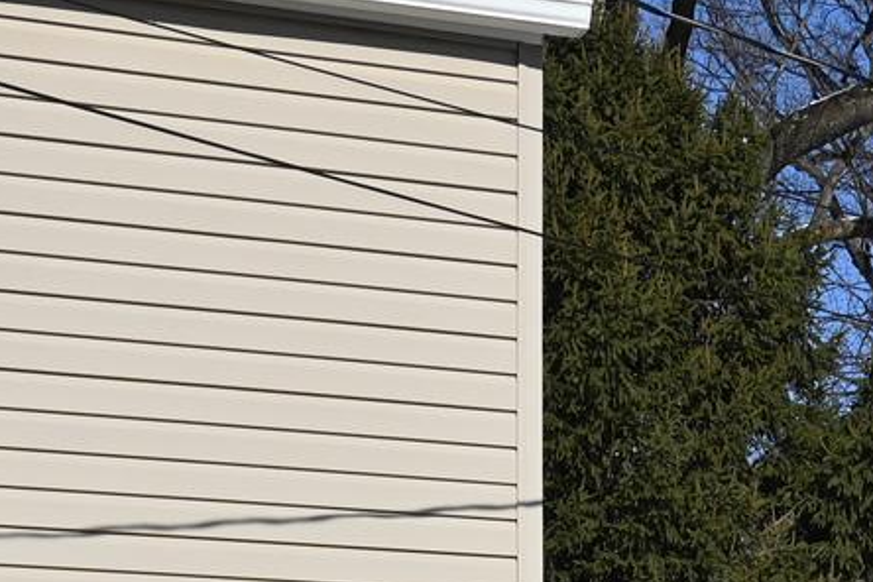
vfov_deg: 10.8
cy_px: 960
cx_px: 588
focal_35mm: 121
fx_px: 2938
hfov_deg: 16.9
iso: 100
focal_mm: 17.5
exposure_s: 1/500
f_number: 8
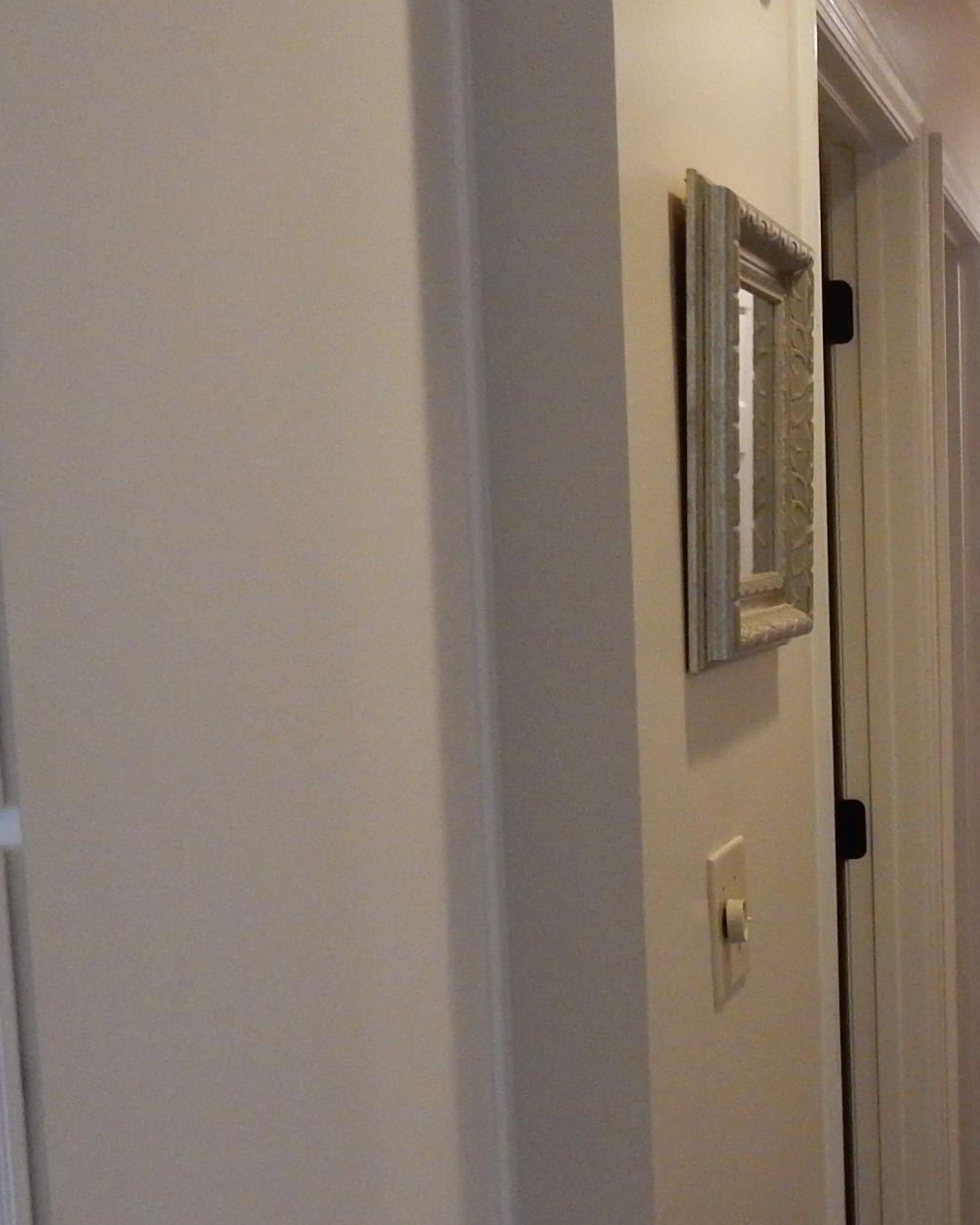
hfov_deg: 23.2
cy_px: 821
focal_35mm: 58
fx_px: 2102
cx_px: 1279
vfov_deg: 32.2
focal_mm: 4.5
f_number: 3.7
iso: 400
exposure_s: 1/40
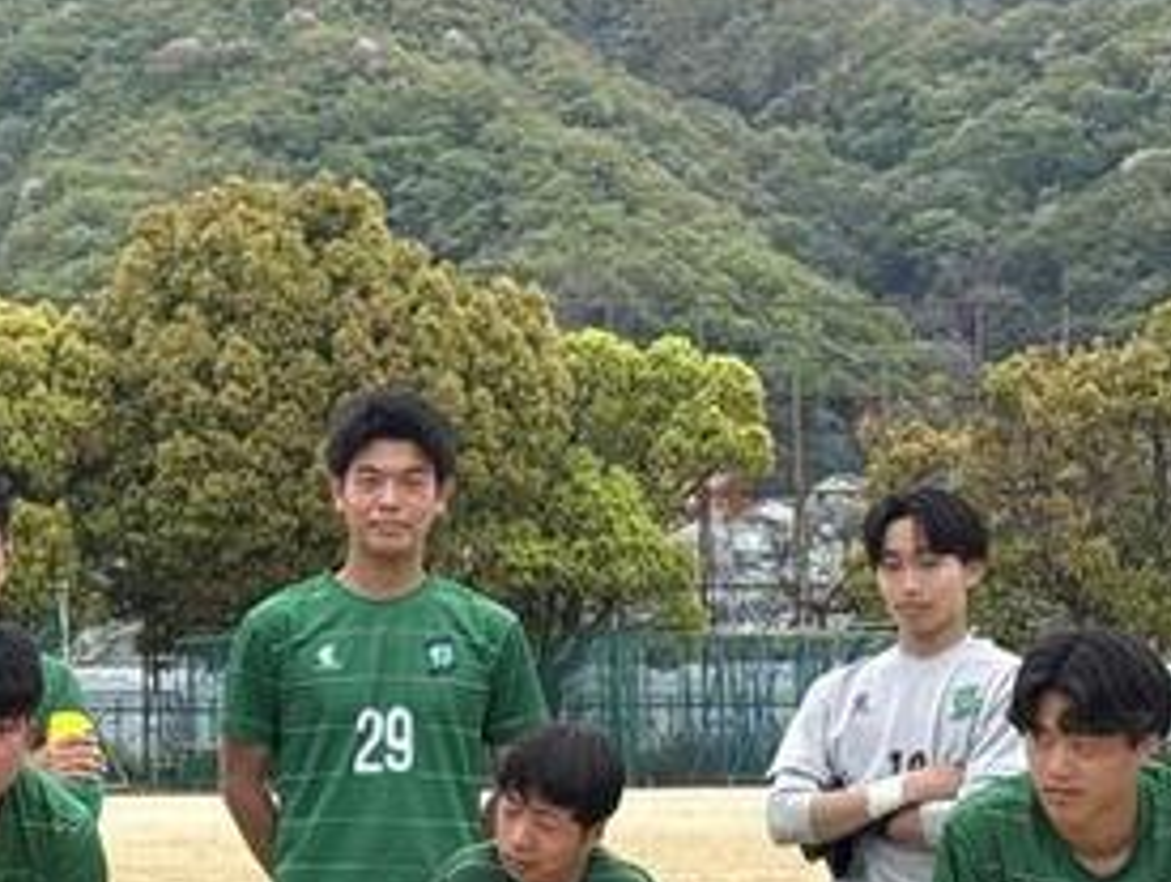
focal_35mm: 122
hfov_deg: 15.8
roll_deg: +1.3
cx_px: -30
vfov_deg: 12.1
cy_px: 663
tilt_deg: +0.5
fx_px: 4132
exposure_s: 1/1754
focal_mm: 6.76
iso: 100
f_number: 1.78
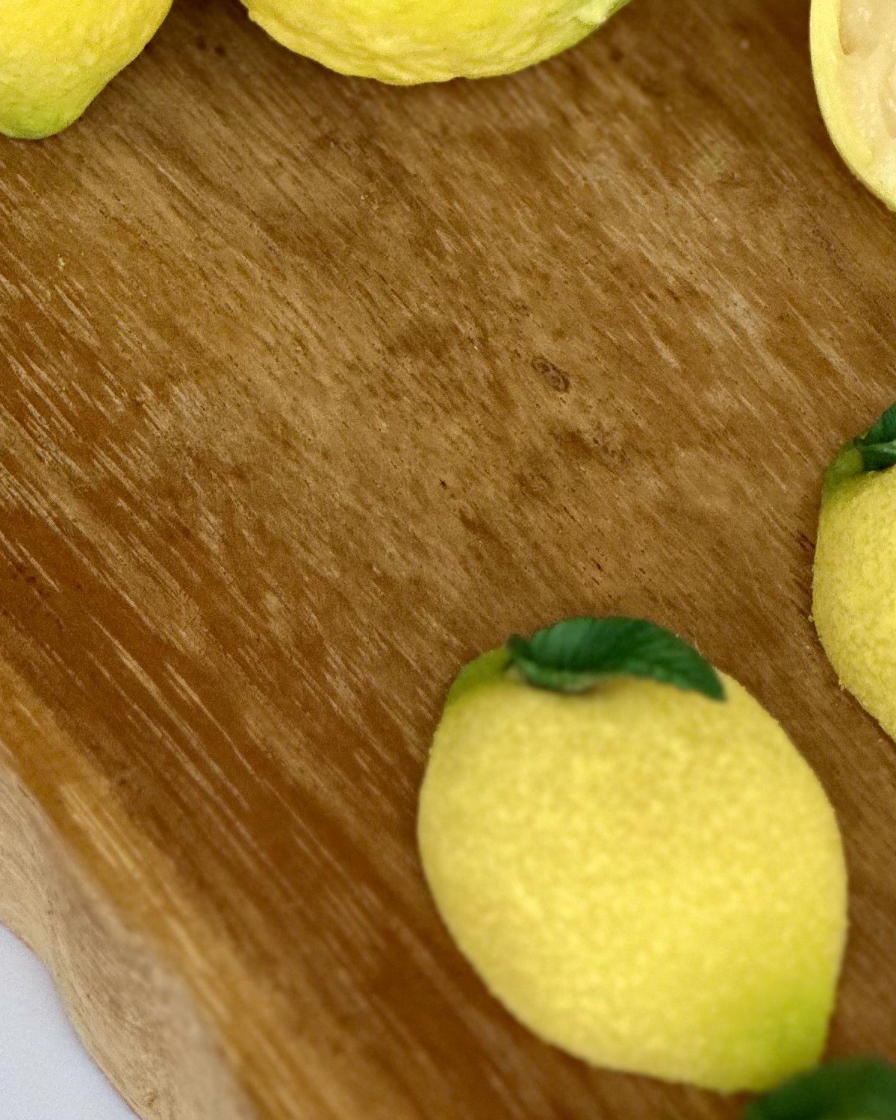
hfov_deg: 7.6
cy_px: -31
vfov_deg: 9.5
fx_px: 6696
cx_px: 1017
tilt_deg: -50.9
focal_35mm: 202
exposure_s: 1/121
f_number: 2.8
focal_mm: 9
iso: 160
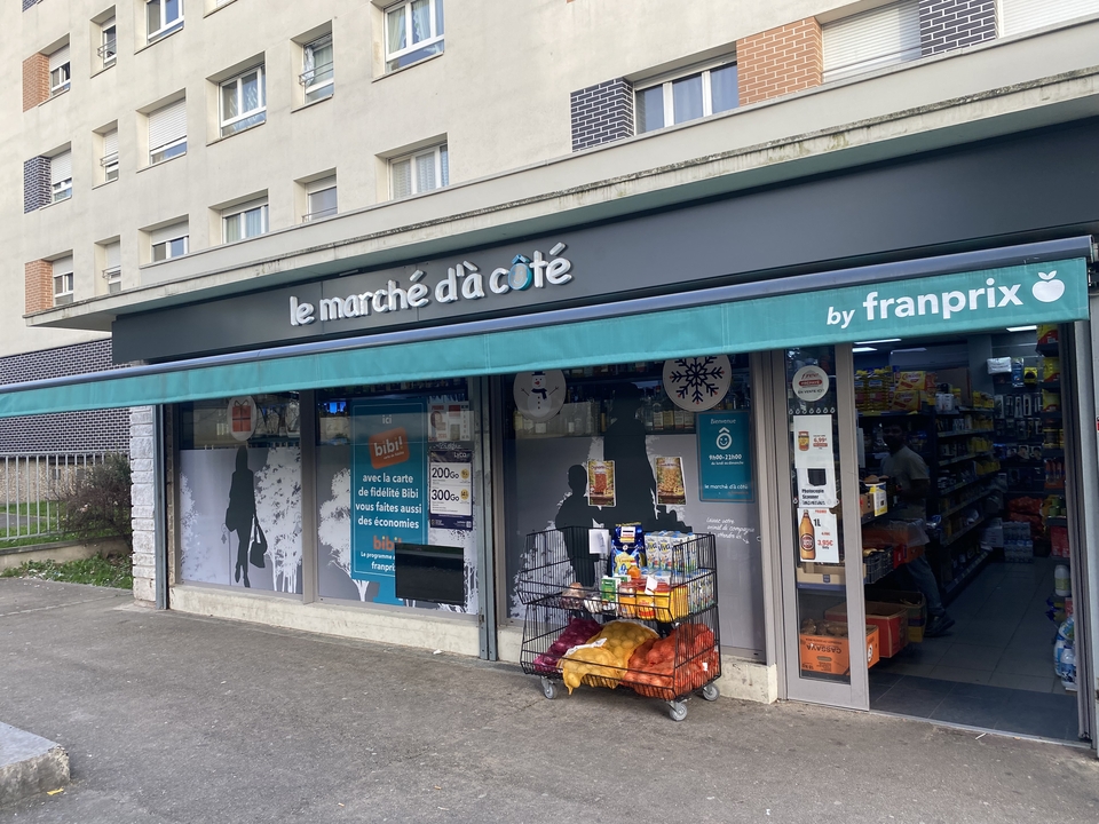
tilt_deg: +1.1
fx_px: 825
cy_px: 412
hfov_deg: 67.3
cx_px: 550
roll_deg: +1.3
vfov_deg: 53.1
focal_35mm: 26
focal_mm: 4.25
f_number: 1.8
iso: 32
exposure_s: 1/343
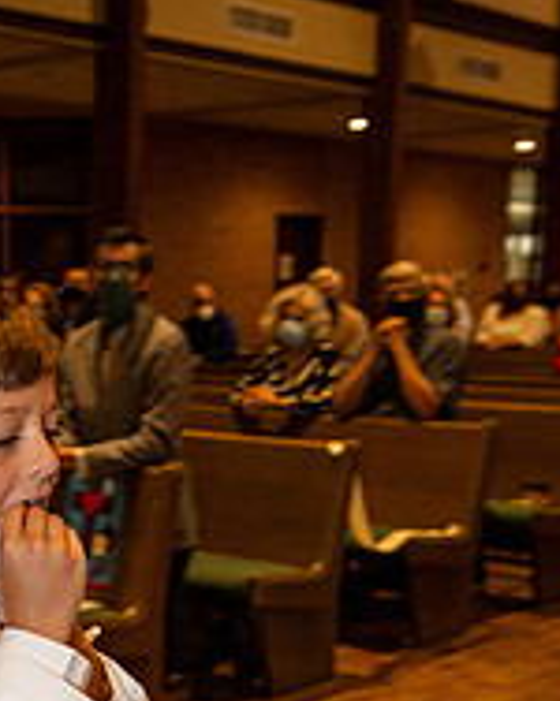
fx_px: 1494
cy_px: 623
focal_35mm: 72
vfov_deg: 25.7
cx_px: 114
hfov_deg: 21.0
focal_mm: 32
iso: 1600
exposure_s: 1/125
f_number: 5
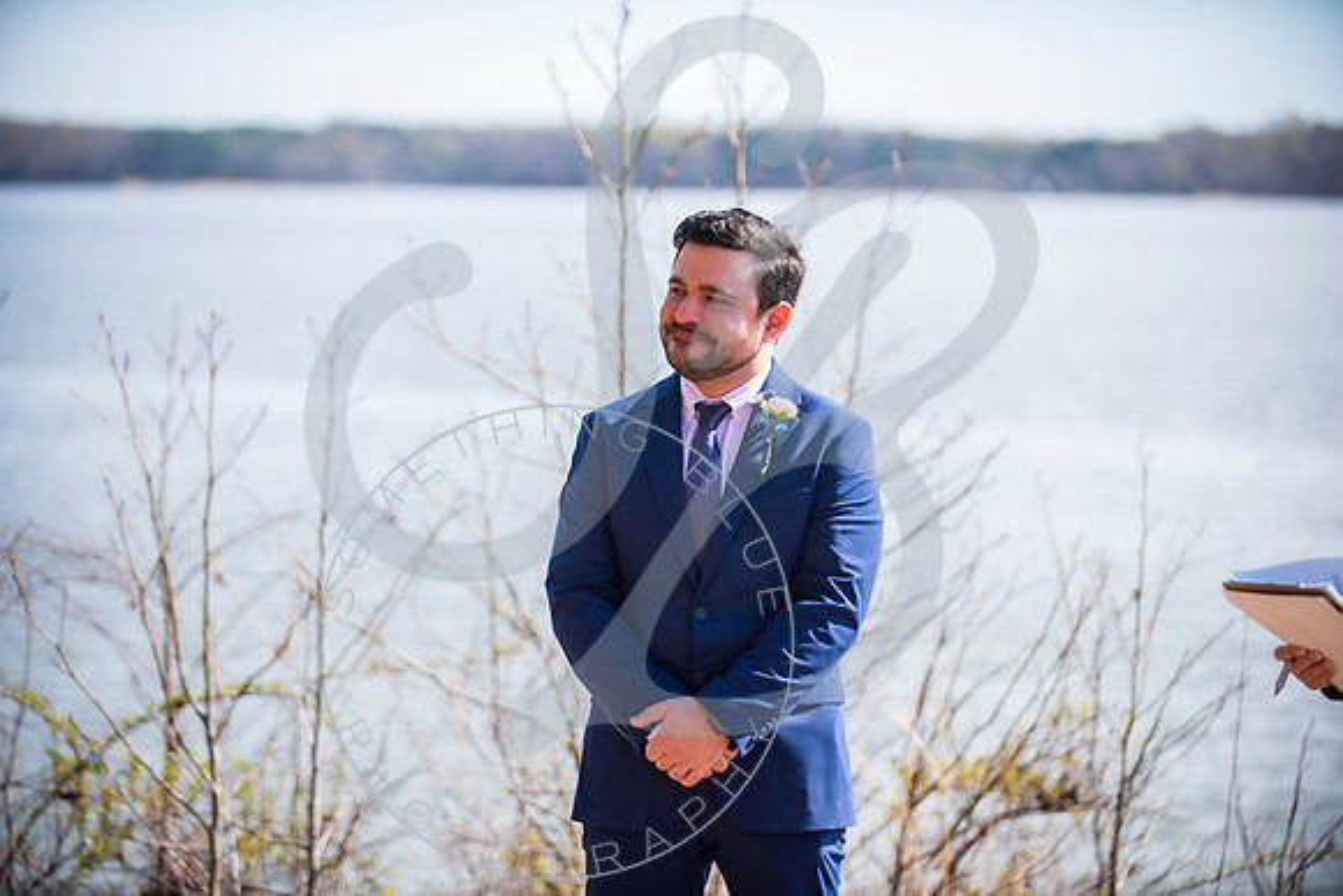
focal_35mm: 120
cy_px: 448
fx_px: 4478
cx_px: 672
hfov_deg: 17.1
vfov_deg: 11.4
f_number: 2.8
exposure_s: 1/640
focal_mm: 120
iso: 100
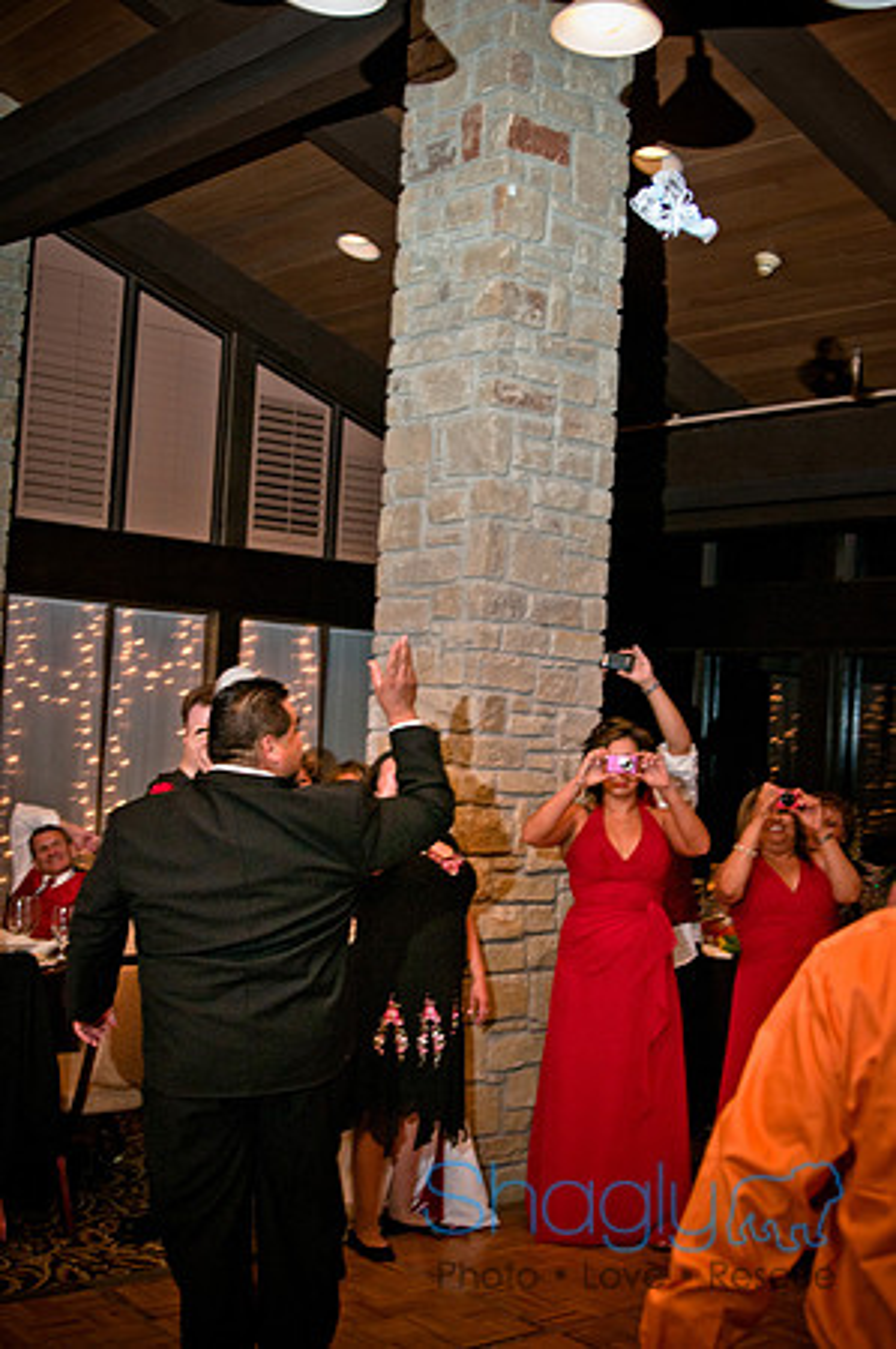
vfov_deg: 46.4
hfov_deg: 31.8
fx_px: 1572
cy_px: 674
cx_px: 448
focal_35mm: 42
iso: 400
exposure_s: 1/160
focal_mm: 28
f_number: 3.2
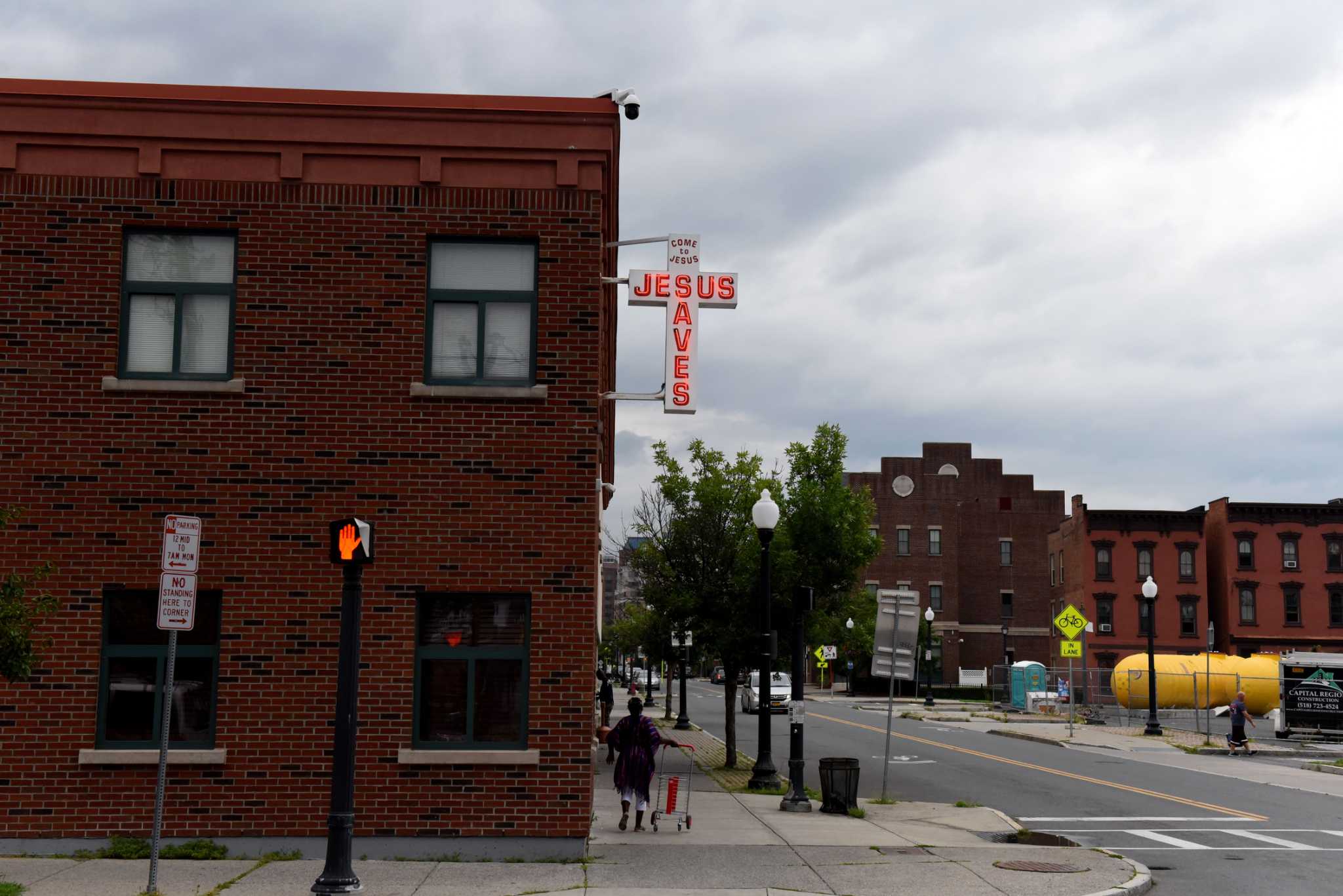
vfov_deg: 28.1
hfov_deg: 41.1
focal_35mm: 48
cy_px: 448
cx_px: 672
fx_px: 1791
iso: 2800
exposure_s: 1/4000
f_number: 7.1
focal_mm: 48
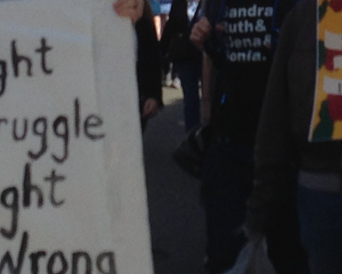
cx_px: 367
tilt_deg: -0.5
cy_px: -25
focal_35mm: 190
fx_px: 1924
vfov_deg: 8.1
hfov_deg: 10.1
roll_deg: -0.6
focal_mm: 4.12
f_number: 2.4
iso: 50
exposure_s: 1/1106
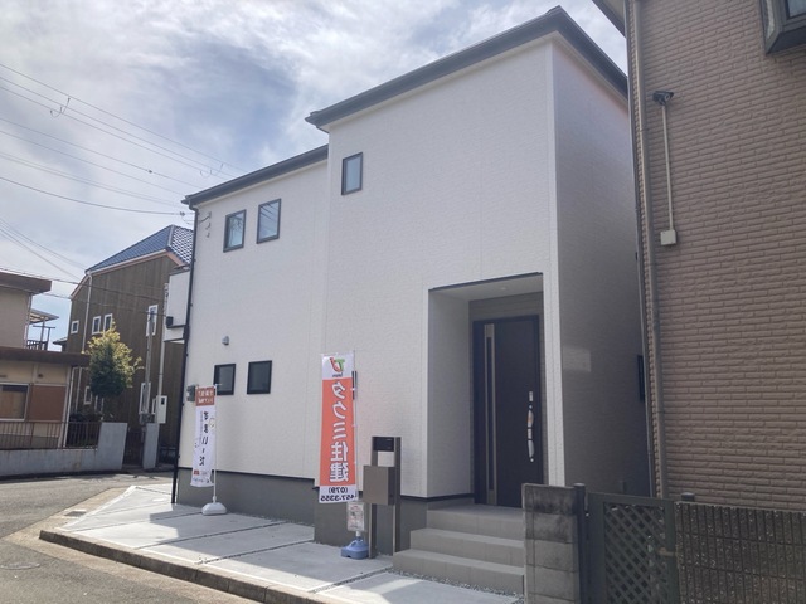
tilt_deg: +10.8
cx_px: 403
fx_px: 652
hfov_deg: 63.4
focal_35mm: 28
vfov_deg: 49.7
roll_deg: -2.5
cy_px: 302
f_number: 1.8
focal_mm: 3.99
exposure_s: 1/2703
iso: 20
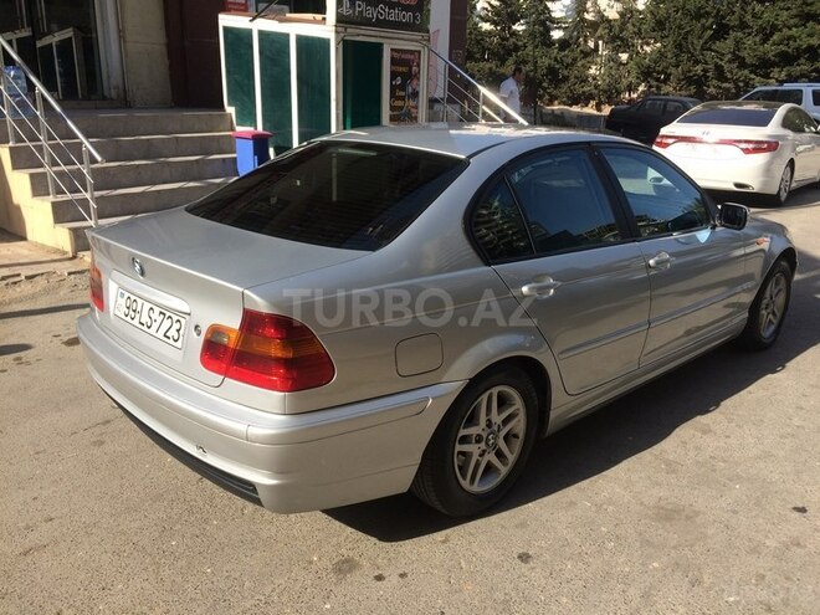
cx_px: 410
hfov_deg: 61.7
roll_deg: -1.4
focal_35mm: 29
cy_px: 308
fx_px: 687
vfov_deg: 48.2
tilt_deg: -18.0
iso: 32
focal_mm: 4.15
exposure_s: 1/1325
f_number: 2.2
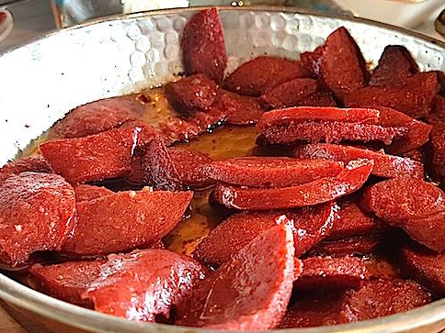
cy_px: 158
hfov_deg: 43.8
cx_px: 233
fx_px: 553
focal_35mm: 43
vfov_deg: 33.6
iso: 64
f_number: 1.7
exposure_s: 1/50
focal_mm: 4.2
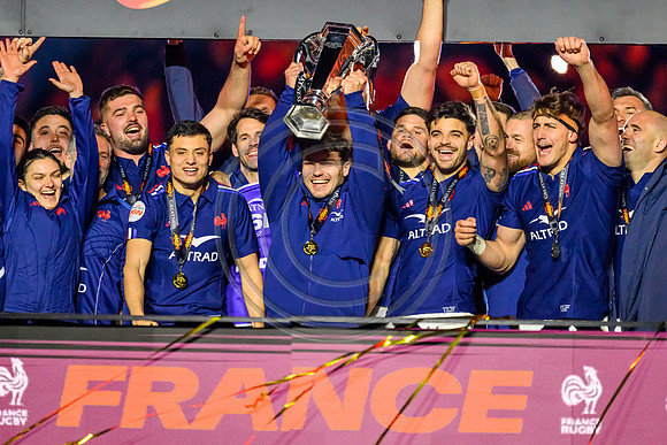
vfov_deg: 2.4
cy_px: 222
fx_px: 10791
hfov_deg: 3.5
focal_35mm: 582
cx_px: 334
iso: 10000
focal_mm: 560
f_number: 4
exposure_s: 1/800
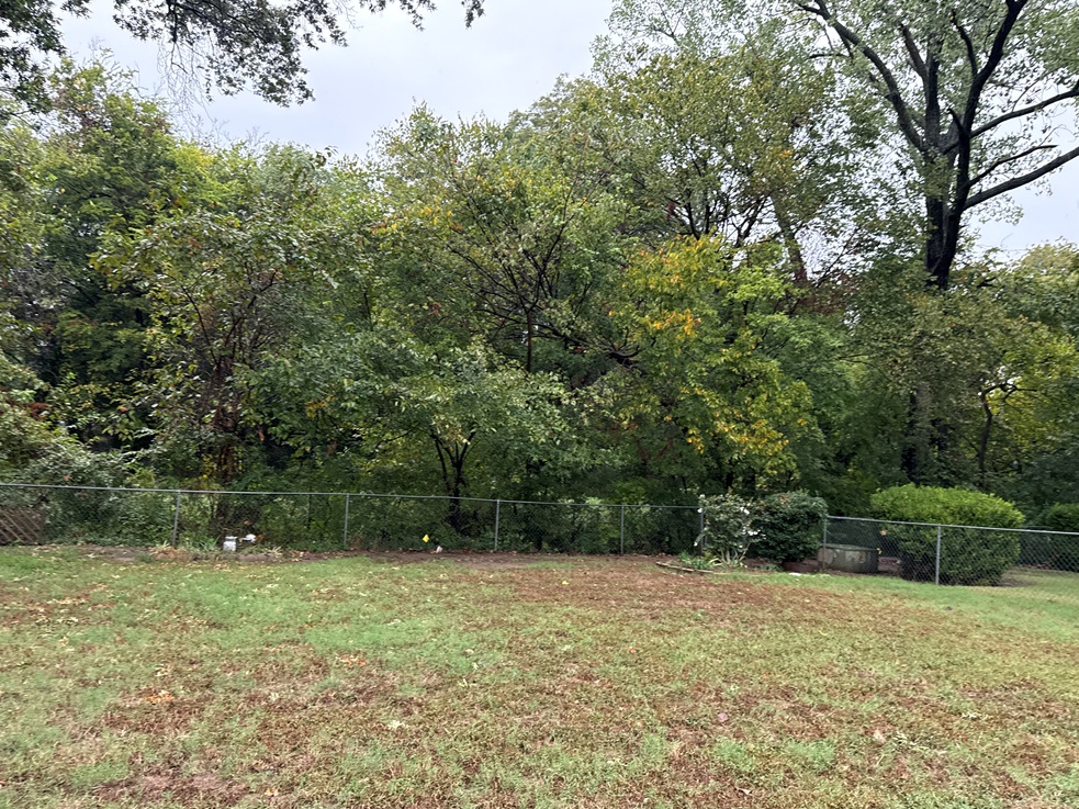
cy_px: 418
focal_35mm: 25
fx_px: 779
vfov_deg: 54.9
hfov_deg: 69.4
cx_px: 538
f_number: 1.78
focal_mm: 6.76
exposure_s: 1/243
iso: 200
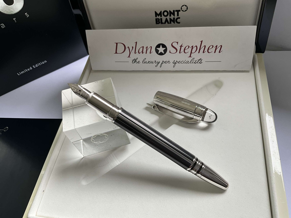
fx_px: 244
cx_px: 146
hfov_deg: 61.7
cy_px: 109
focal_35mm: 29
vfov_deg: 48.2
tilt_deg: -53.4
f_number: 1.8
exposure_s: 1/122
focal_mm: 3
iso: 25
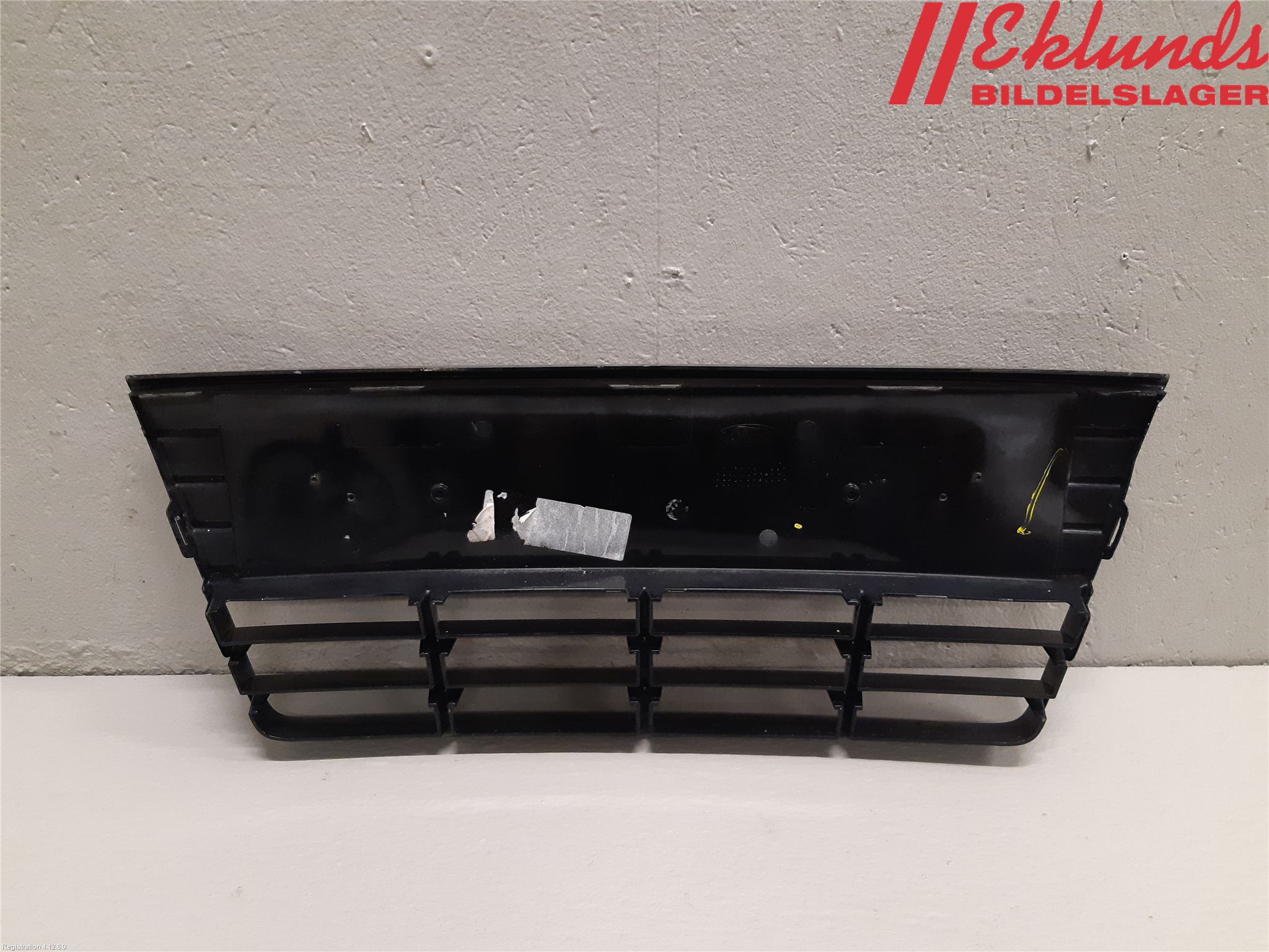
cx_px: 634
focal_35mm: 26
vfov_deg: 53.1
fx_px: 953
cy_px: 476
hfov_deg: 67.3
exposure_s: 1/50
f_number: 1.7
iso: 200
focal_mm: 3.93
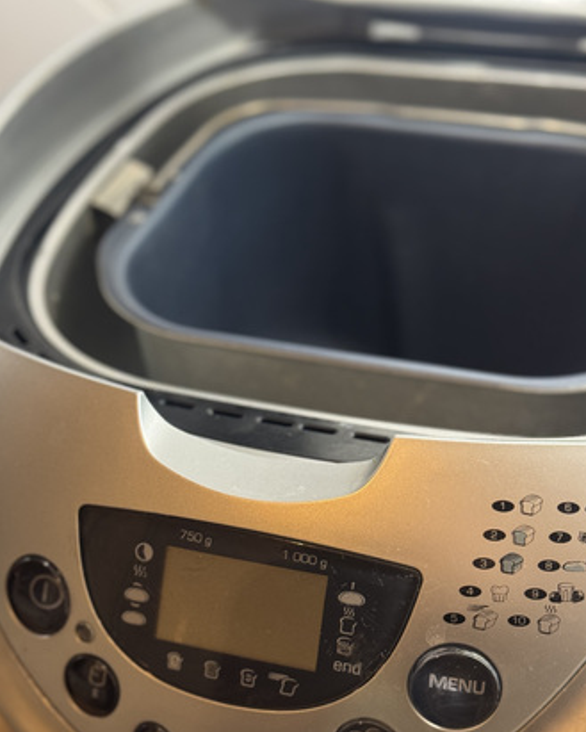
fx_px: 1235
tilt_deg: -41.1
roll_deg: +4.8
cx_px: 320
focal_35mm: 57
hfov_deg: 26.7
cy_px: 399
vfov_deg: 33.0
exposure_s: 1/41
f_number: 1.78
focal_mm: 6.76
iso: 250
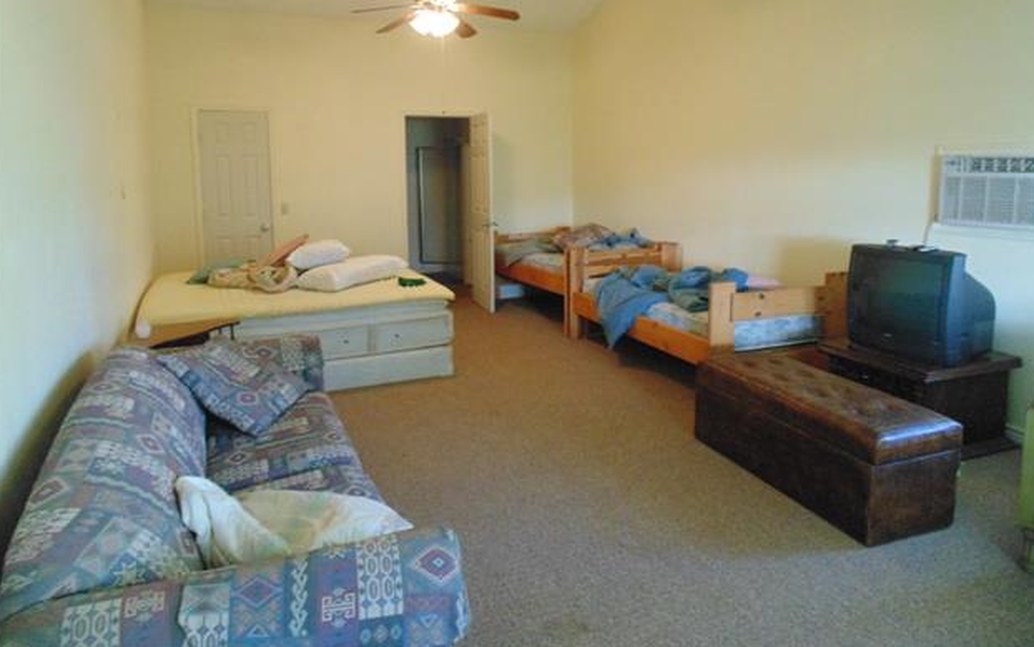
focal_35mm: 24
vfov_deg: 50.7
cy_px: 253
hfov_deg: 74.8
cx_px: 522
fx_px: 676
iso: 400
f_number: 3.1
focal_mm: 4
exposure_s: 1/20
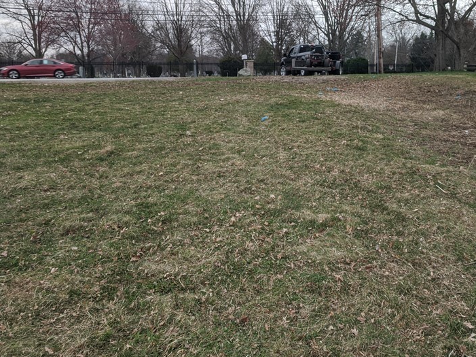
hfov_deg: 48.3
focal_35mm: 38
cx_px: 314
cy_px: 152
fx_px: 522
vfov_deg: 37.6
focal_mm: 4.67
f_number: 2
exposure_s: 1/160
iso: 43
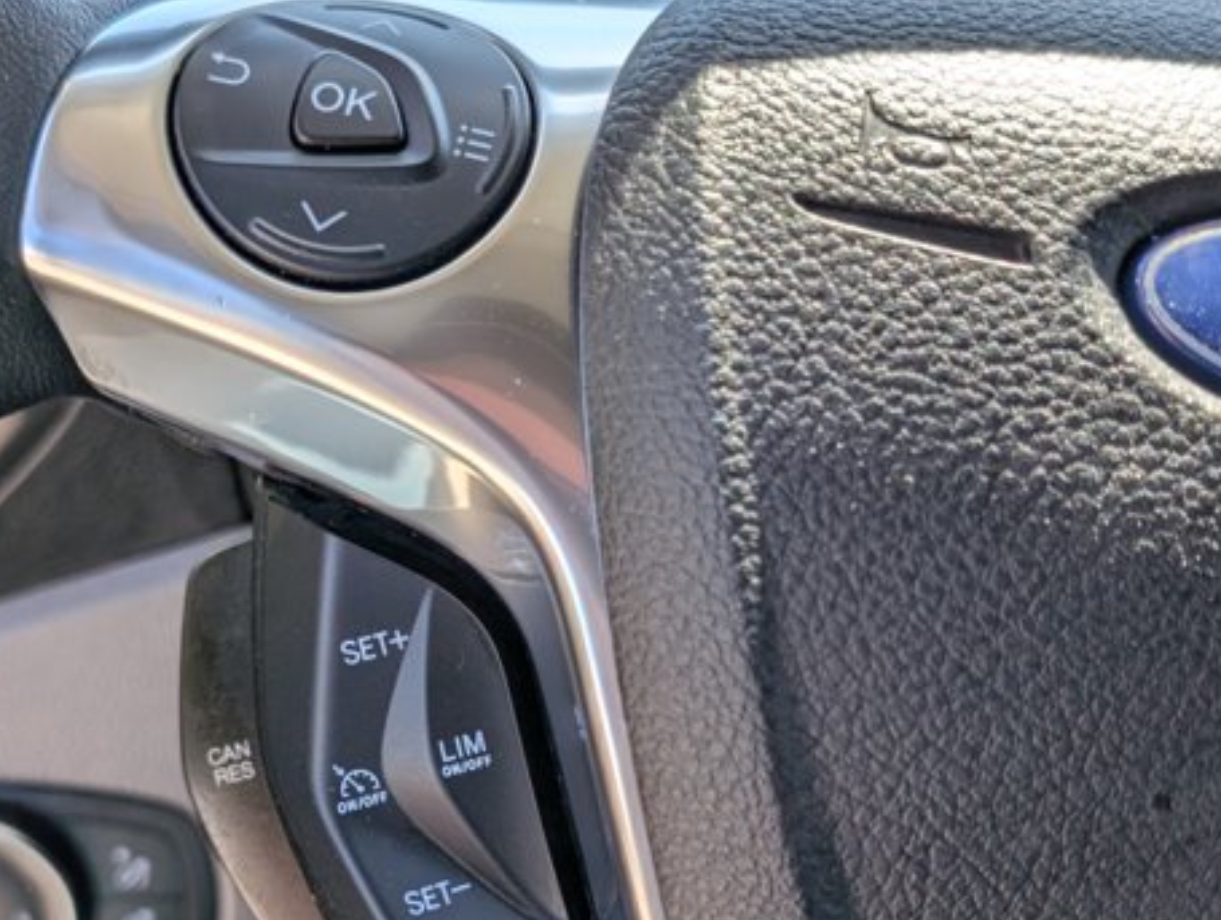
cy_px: 605
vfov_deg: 27.0
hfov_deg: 35.4
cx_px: 526
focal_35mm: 54
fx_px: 1908
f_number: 1.68
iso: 22
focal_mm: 6.9
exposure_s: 1/193
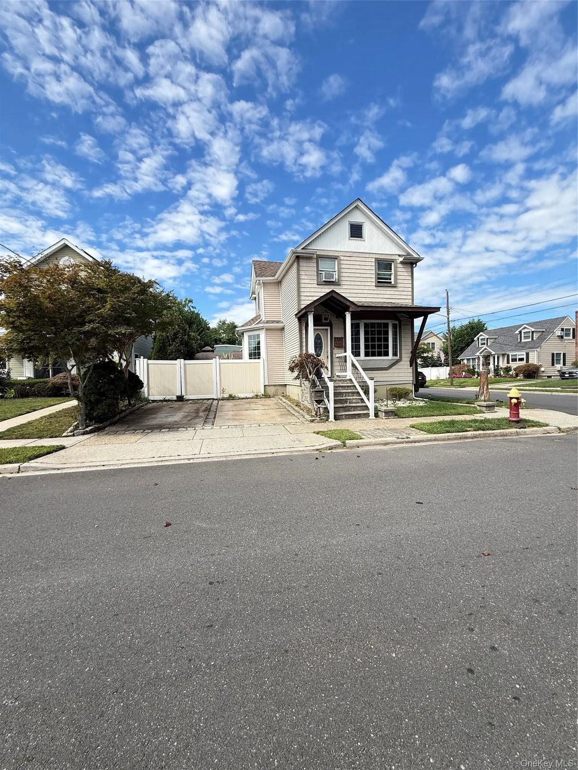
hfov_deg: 85.7
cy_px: 385
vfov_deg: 102.1
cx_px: 289
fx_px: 312
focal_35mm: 14
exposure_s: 1/1017
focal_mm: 2.22
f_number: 2.2
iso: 50
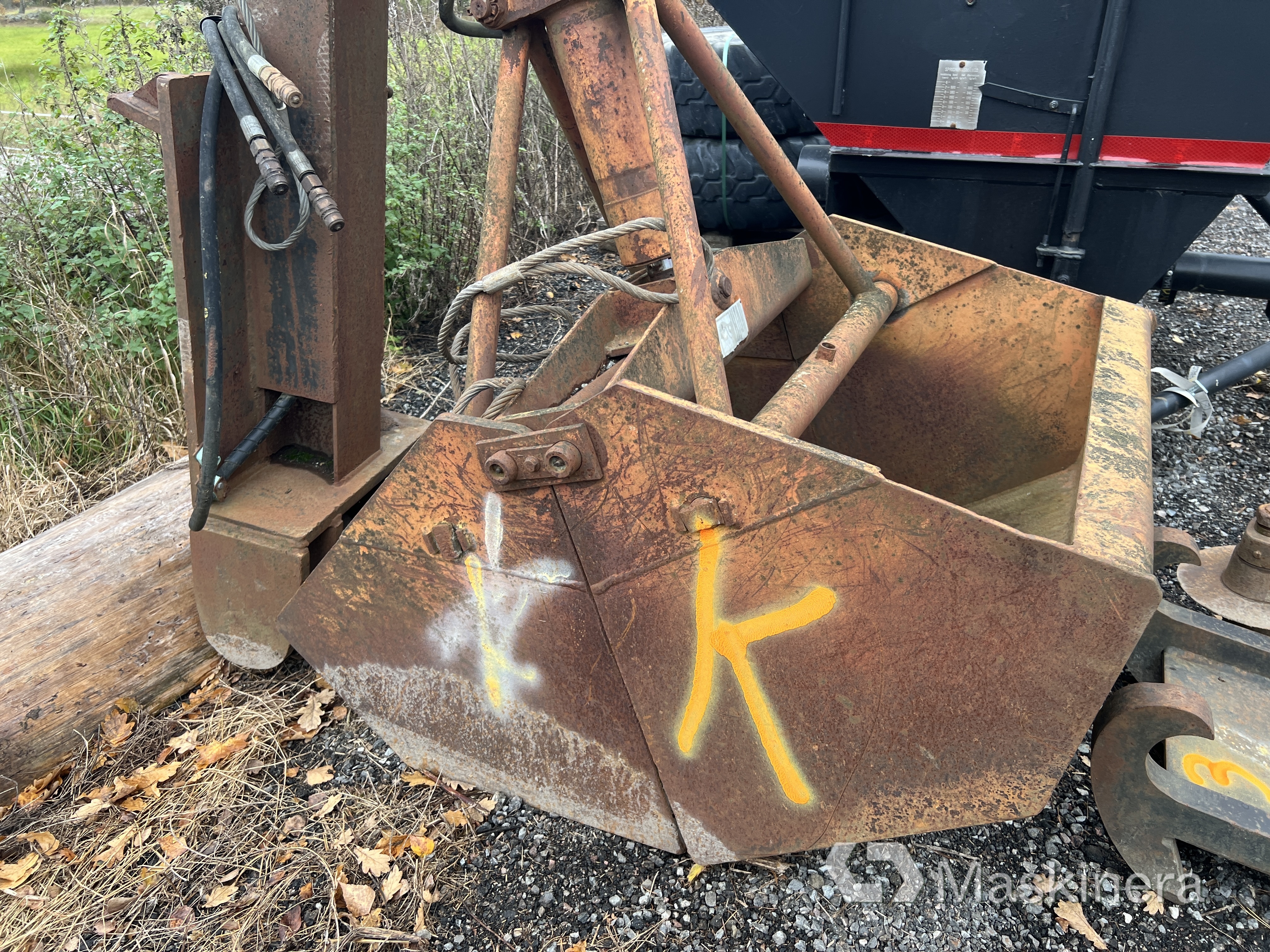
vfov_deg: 53.1
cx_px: 635
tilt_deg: -27.8
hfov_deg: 67.3
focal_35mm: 26
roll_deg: -0.3
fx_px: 954
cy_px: 476
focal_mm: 5.7
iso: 40
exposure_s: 1/121
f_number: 1.5
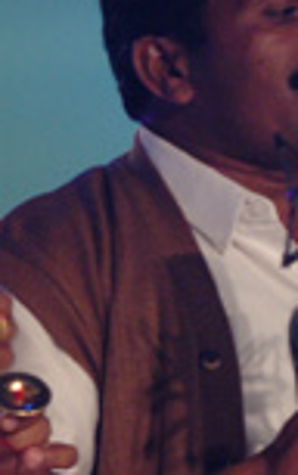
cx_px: -335
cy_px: 250
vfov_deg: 2.9
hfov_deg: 1.8
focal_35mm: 718
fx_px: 9304
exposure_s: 1/80
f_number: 2.8
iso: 800
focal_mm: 120
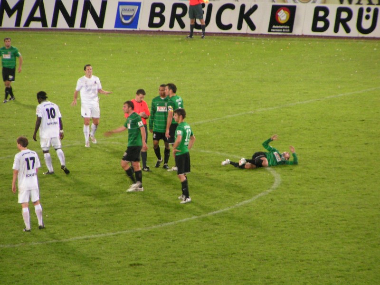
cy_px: 142
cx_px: 190
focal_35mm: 340
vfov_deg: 4.4
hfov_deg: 5.8
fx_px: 3732
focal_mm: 52
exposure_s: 1/30
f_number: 3.5
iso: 200
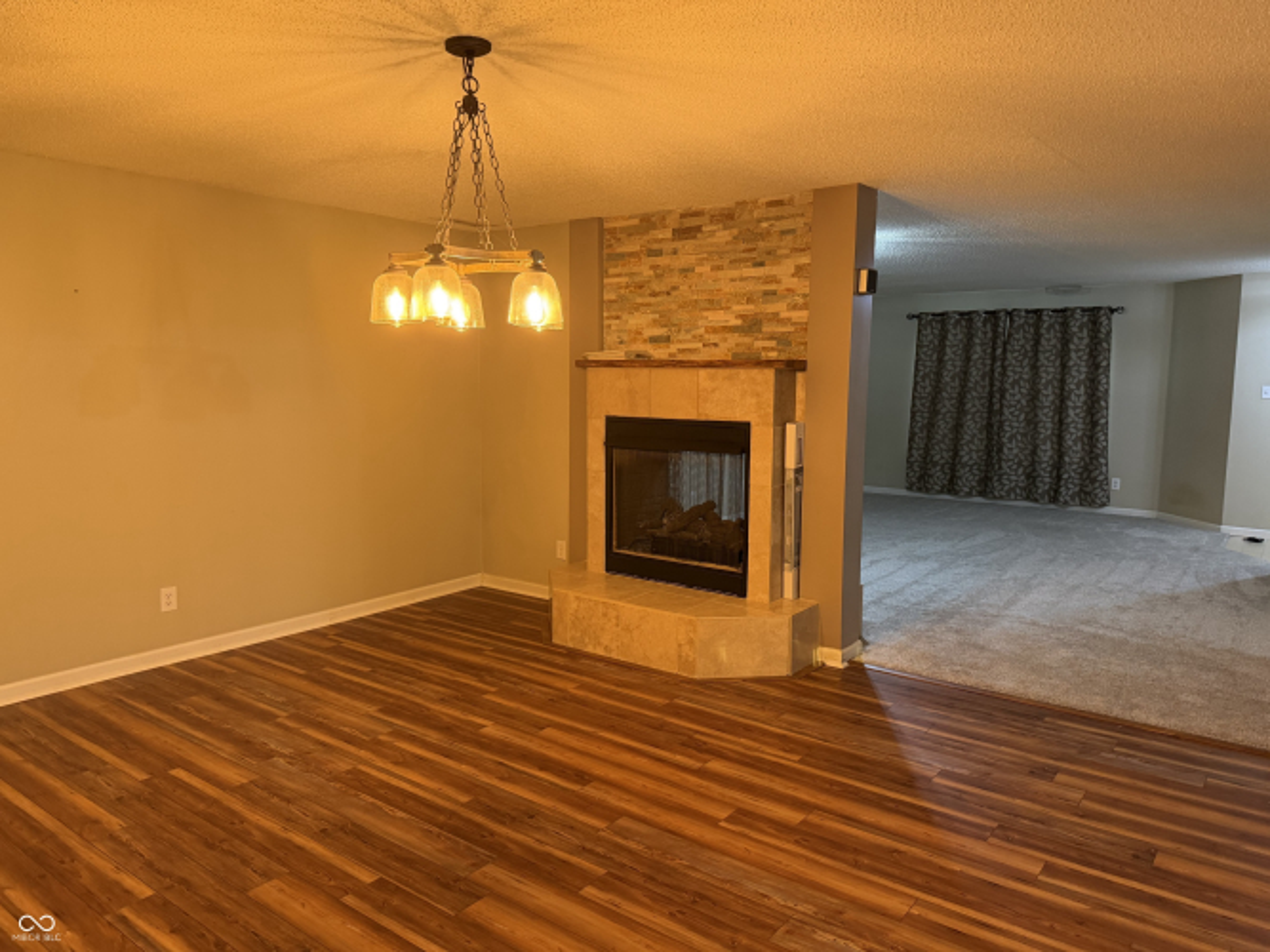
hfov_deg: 71.6
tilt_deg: -8.0
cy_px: 476
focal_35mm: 24
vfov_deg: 56.8
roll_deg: -1.2
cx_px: 635
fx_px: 880
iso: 400
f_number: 1.78
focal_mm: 6.76
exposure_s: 1/60
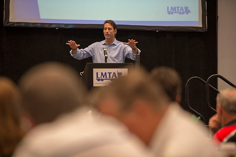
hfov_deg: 12.5
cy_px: 78
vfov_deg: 8.3
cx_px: 118
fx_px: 1081
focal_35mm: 165
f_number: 2.8
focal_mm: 165
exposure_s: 1/200
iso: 1250
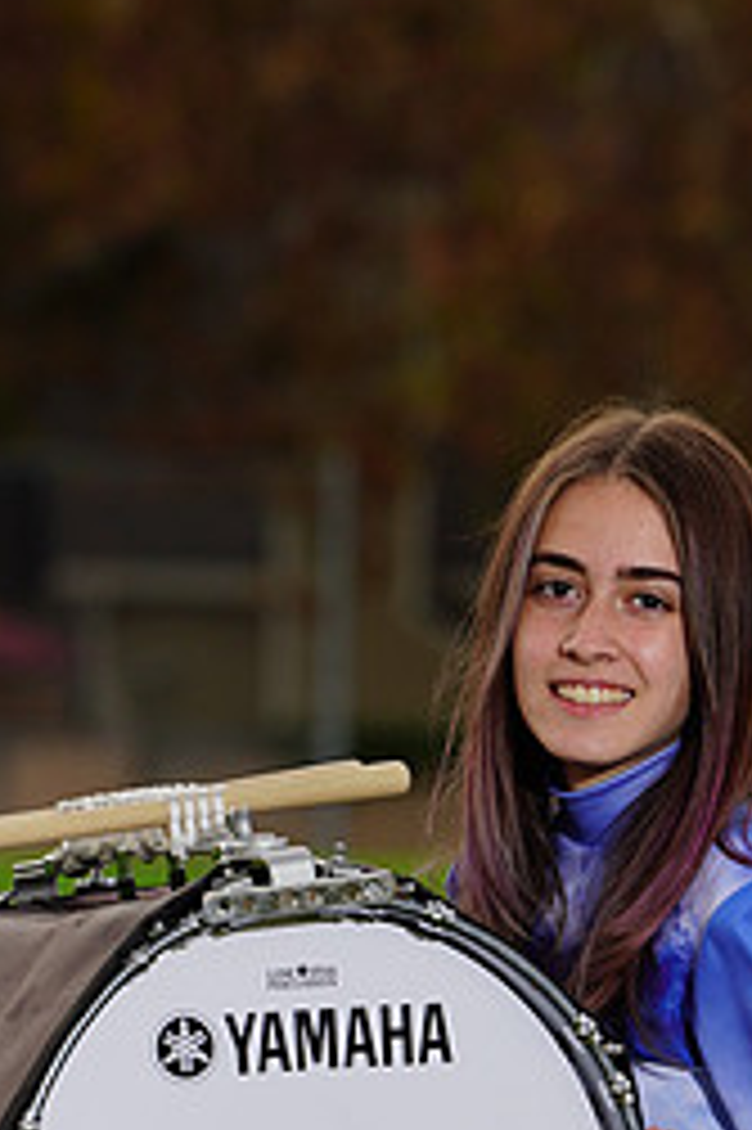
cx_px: 464
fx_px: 18542
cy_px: 1234
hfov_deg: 2.3
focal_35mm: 591
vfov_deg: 3.5
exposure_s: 1/160
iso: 160
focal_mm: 256
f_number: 8
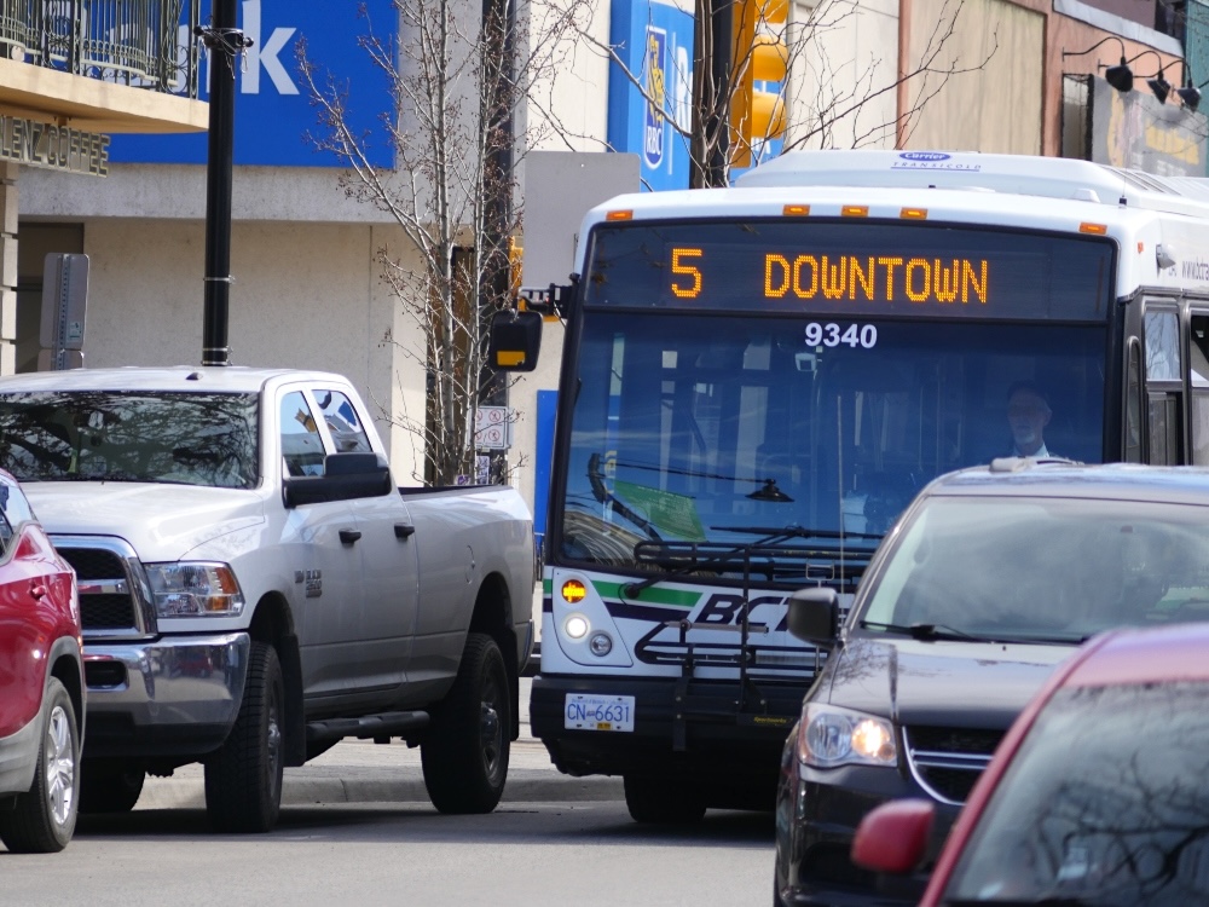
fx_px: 13970
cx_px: 604
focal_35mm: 400
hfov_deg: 5.0
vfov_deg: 3.7
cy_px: 454
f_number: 5.6
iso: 400
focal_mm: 200
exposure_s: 1/500
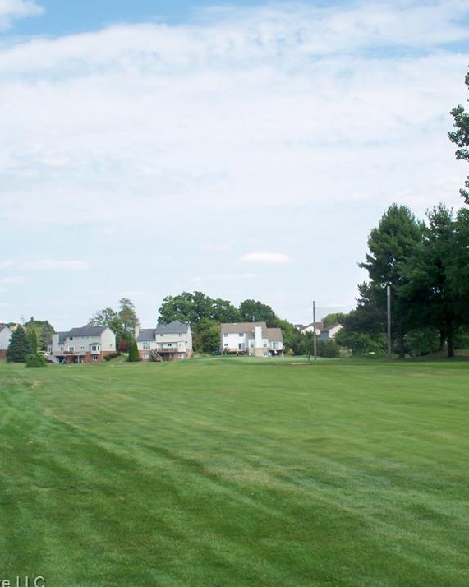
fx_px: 850
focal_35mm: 49
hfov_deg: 30.8
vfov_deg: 38.0
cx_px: 262
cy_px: 280
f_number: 4.8
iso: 100
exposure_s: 1/320
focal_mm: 7.54
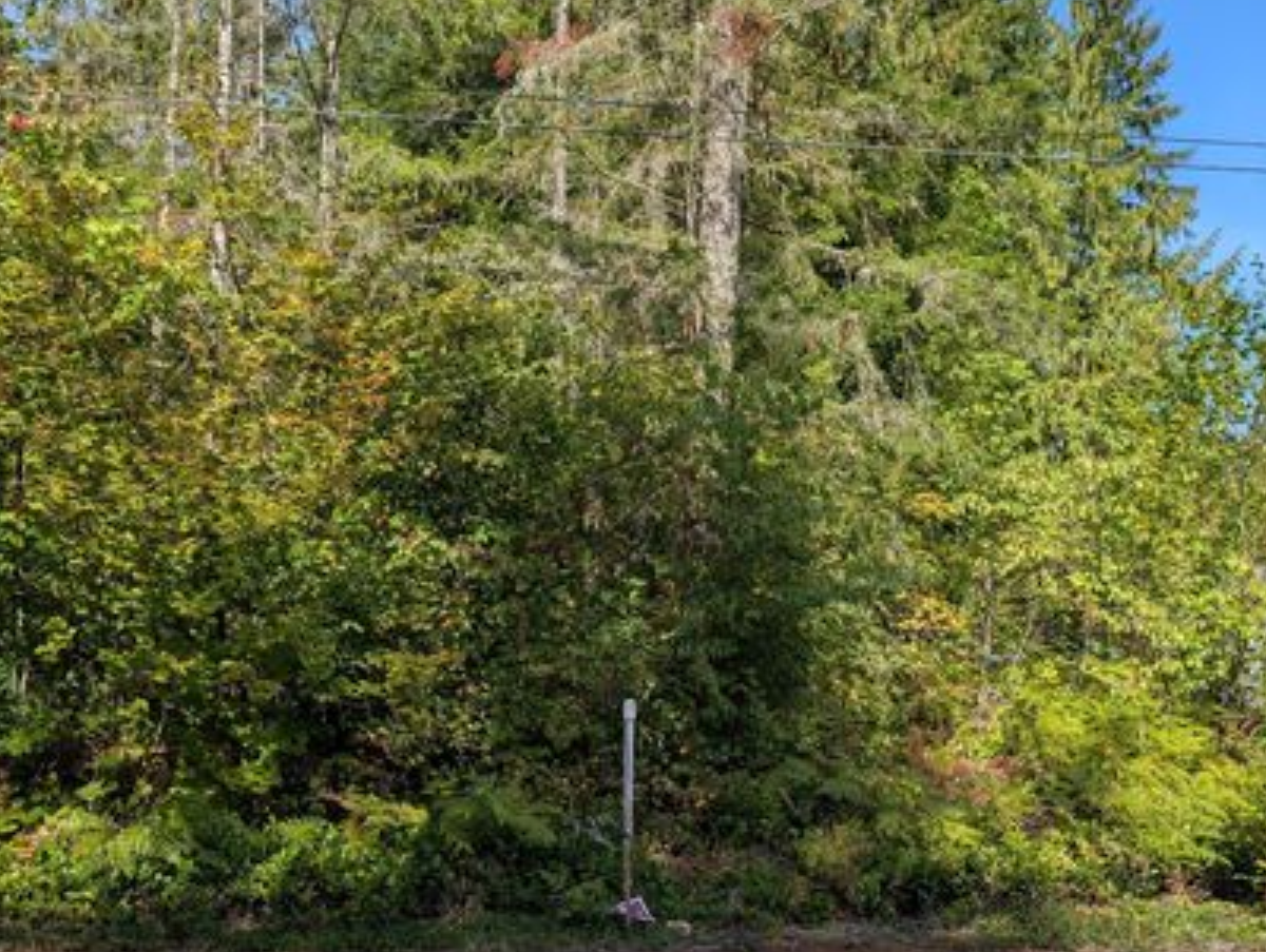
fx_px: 1098
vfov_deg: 46.9
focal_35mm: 30
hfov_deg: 59.9
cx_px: 674
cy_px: 490
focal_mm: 6.9
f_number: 1.68
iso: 20
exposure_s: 1/592
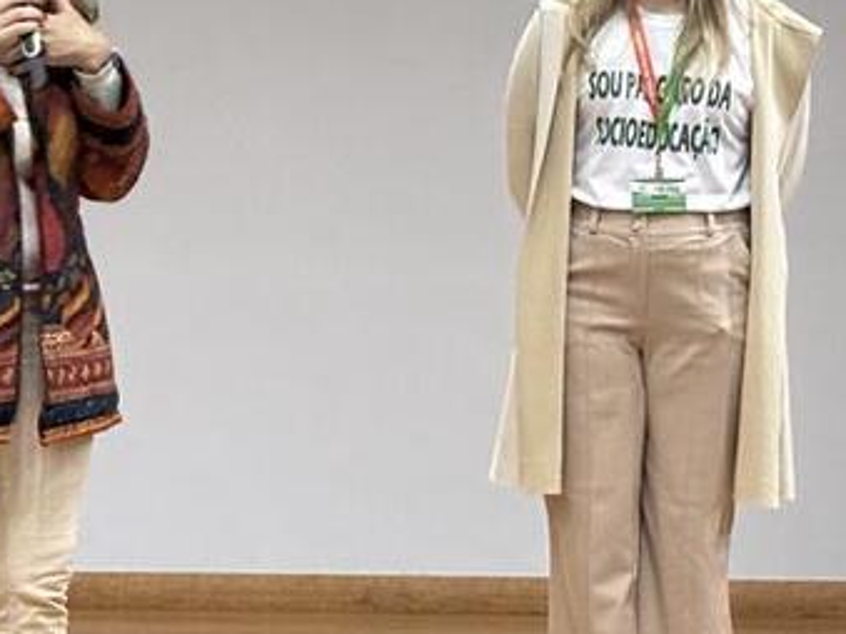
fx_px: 4495
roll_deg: +0.1
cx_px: -569
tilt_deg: -3.2
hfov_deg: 10.3
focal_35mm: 184
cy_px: 280
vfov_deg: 8.1
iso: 125
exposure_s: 1/40
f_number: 1.6
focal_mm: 5.96
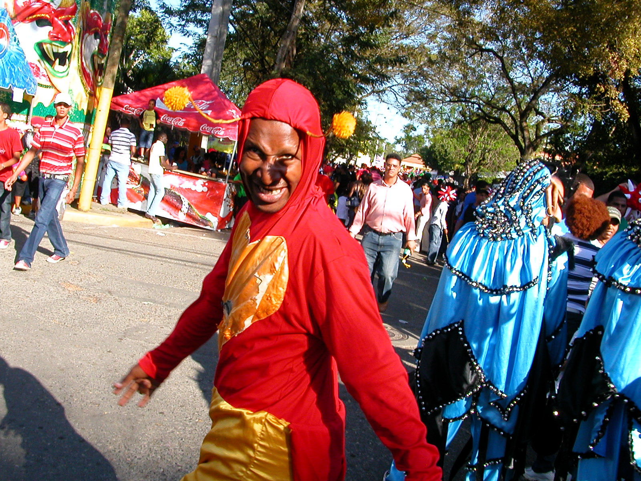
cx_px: 320
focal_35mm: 37
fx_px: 685
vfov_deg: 38.7
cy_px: 240
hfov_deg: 50.1
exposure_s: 1/240
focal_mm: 5.6
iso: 100
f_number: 4.5
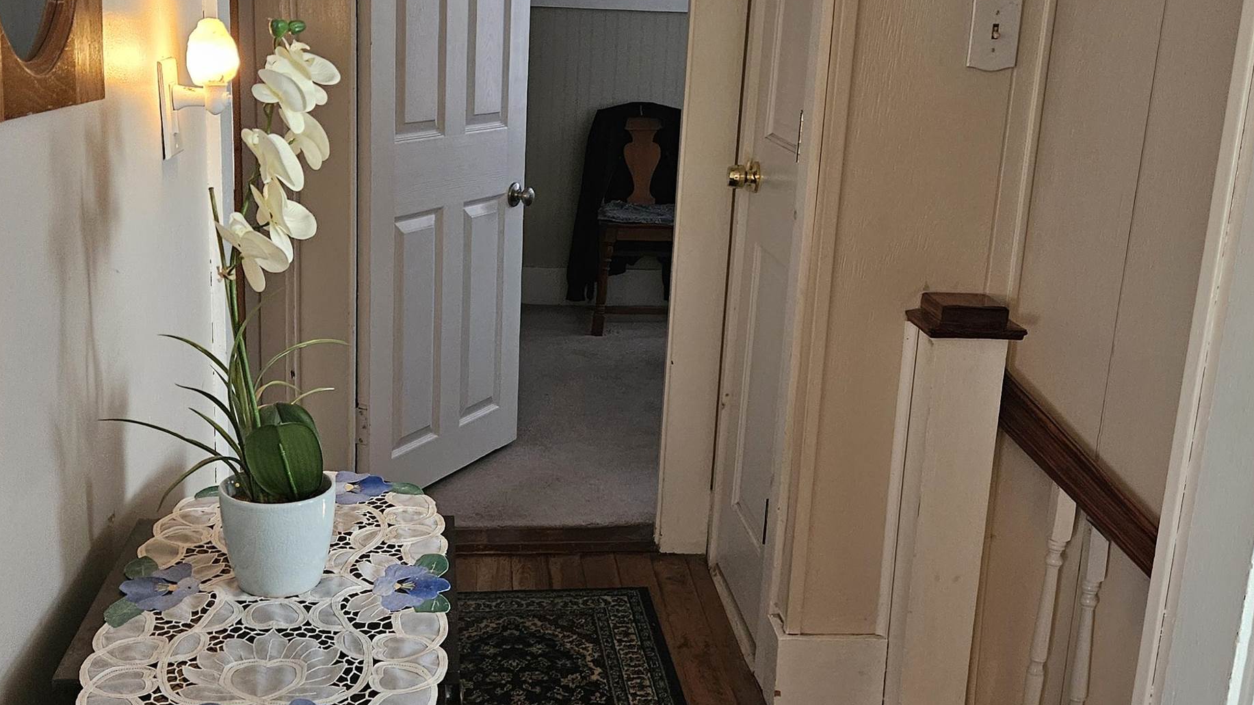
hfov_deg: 48.3
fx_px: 1397
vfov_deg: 28.3
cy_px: 351
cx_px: 552
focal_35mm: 42
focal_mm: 5.4
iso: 640
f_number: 1.8
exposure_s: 1/40
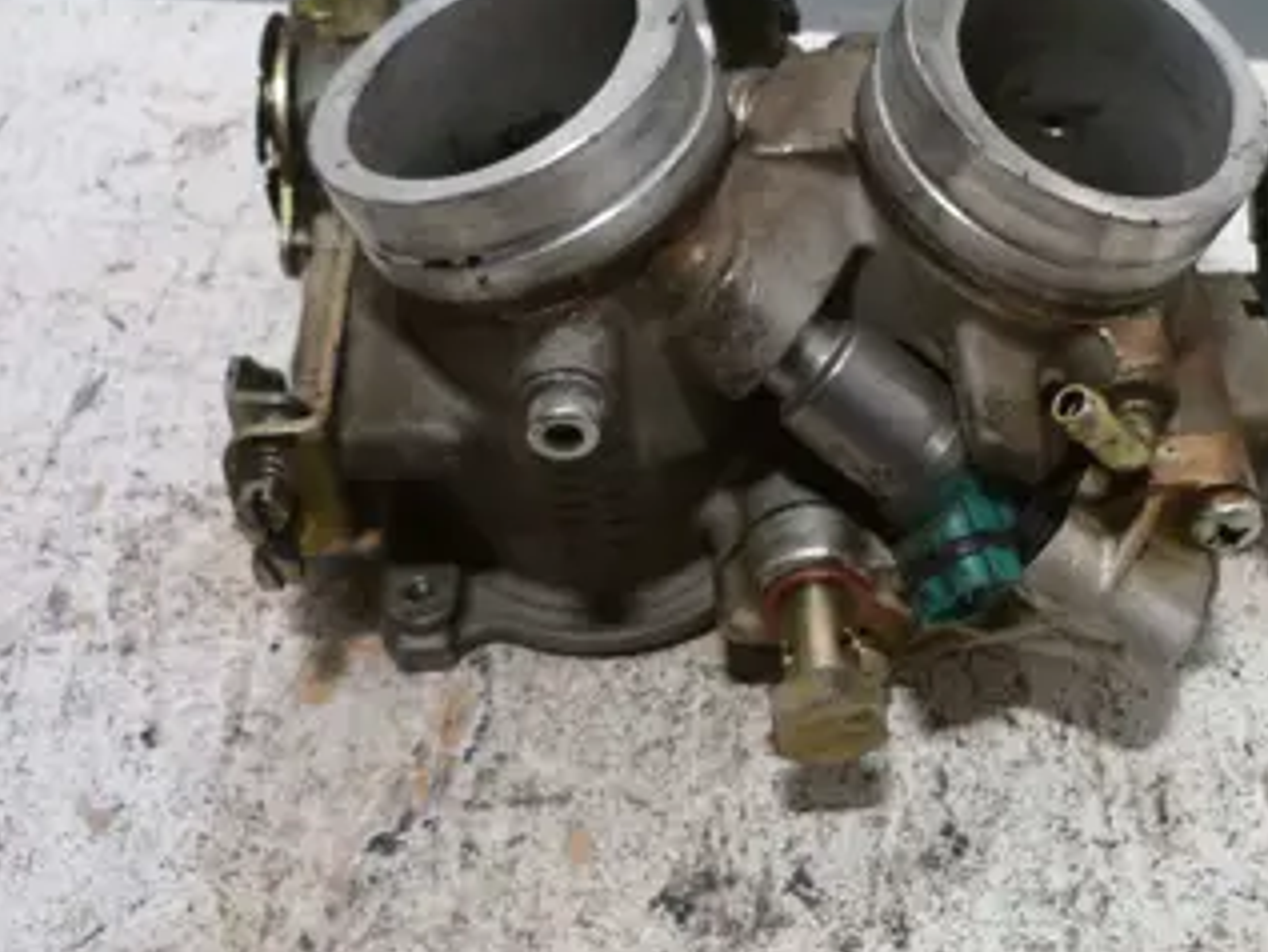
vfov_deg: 28.9
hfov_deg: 37.8
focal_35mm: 50
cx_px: 828
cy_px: 304
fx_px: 1832
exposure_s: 1/30
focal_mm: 5.5
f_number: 2.8
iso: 125
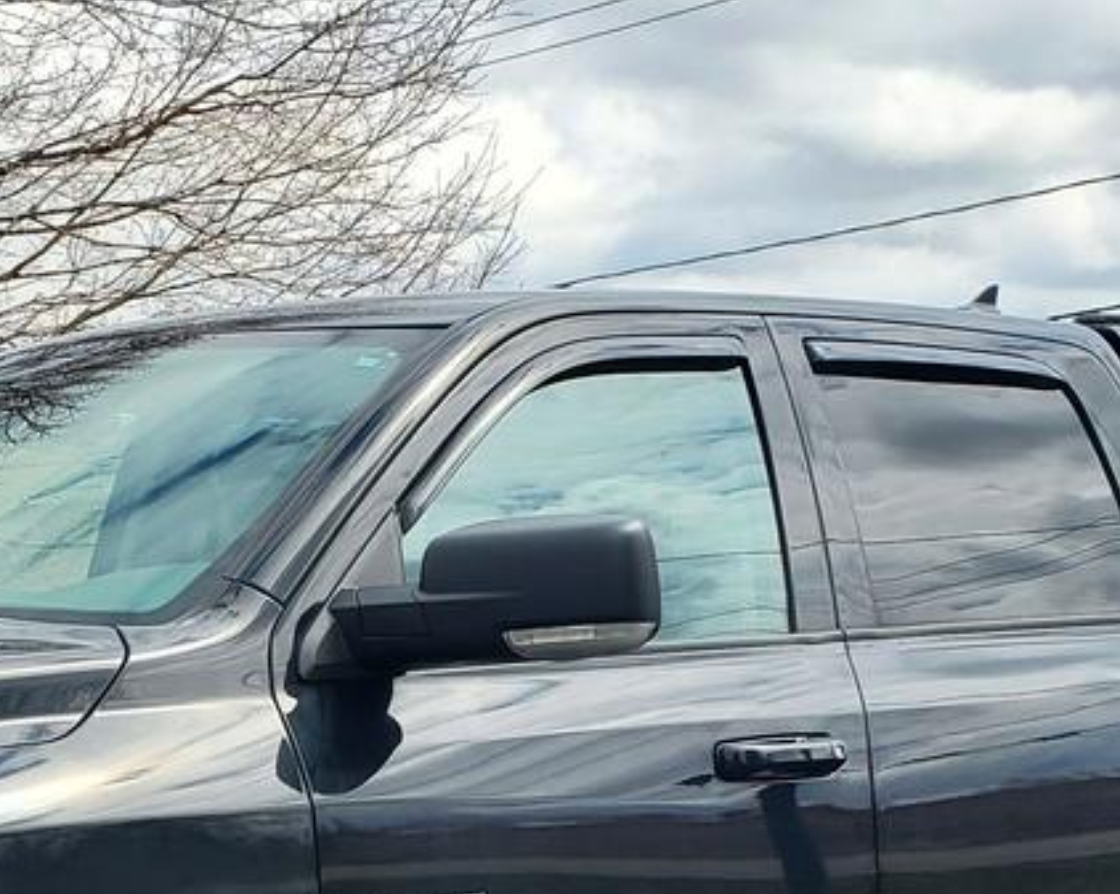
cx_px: 321
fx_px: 2551
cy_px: 870
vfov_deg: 19.4
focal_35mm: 77
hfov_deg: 24.6
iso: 50
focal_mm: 4.3
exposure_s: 1/2000
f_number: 2.4
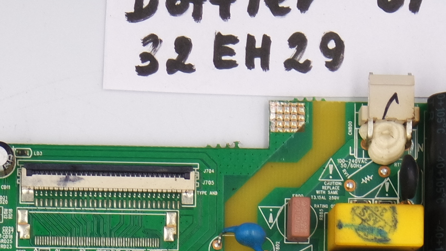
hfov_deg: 10.9
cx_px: 242
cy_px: 393
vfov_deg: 6.1
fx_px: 2341
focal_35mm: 198
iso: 200
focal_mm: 20
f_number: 5
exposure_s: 1/125
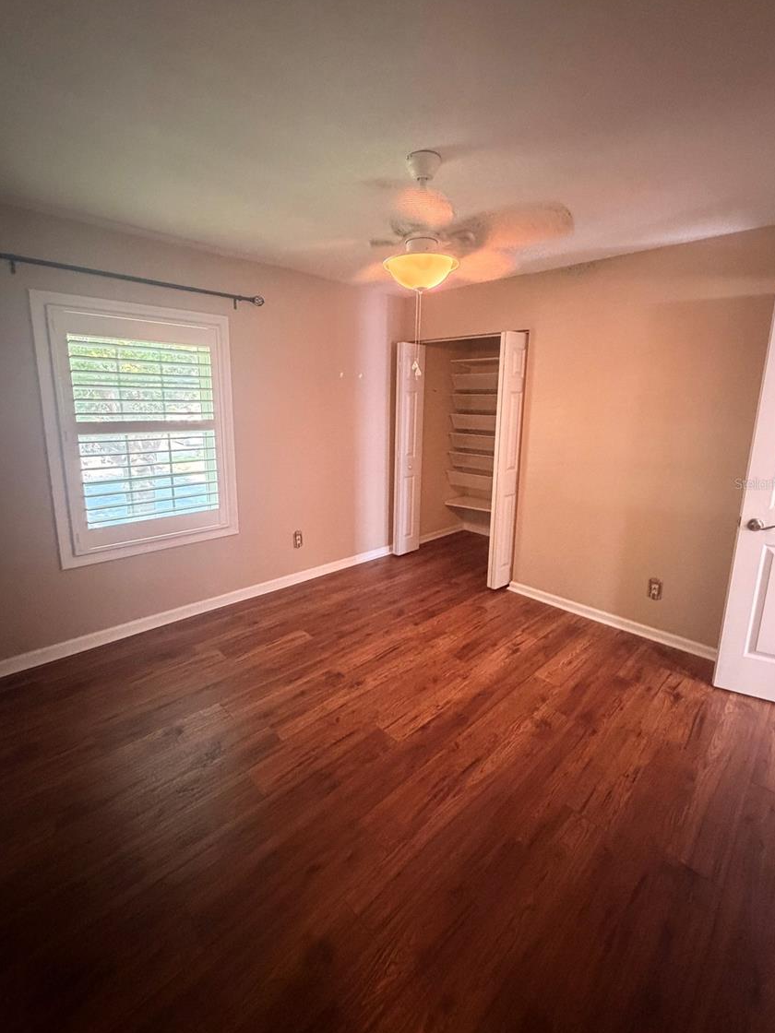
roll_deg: -2.2
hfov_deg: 81.7
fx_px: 448
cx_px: 385
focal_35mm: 15
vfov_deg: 98.0
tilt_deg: -10.3
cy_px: 483
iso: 1000
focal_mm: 2.22
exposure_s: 1/40
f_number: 2.2
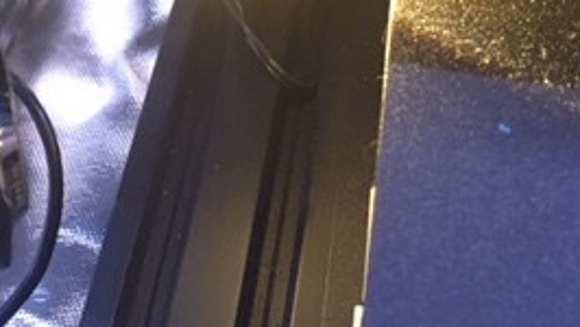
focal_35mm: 76
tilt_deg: -40.0
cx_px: 76
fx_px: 1170
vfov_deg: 15.1
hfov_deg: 27.0
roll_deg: +2.6
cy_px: -120
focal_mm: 4.15
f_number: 2.2
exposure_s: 1/15
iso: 200
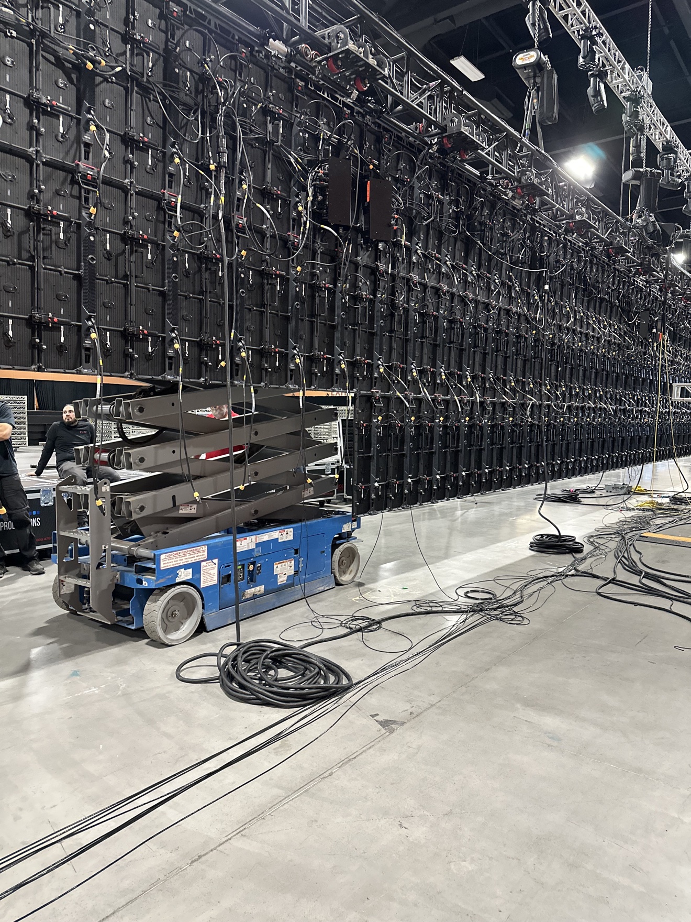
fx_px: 639
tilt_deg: -3.9
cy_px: 461
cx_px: 346
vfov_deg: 71.6
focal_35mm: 24
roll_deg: -2.2
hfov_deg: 56.8
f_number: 1.78
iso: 640
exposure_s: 1/60
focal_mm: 6.86
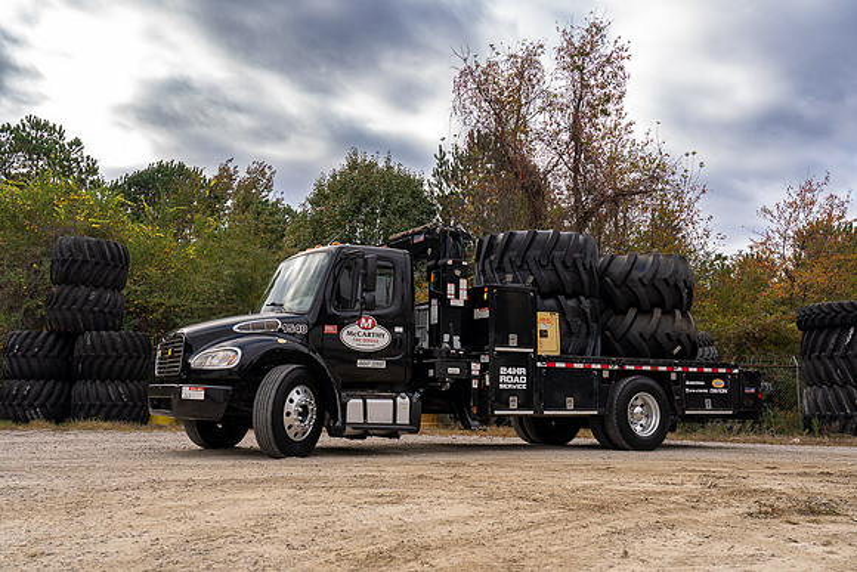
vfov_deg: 38.9
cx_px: 428
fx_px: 810
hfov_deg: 55.8
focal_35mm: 34
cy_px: 286
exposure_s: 1/125
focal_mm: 34
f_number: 5.6
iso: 100
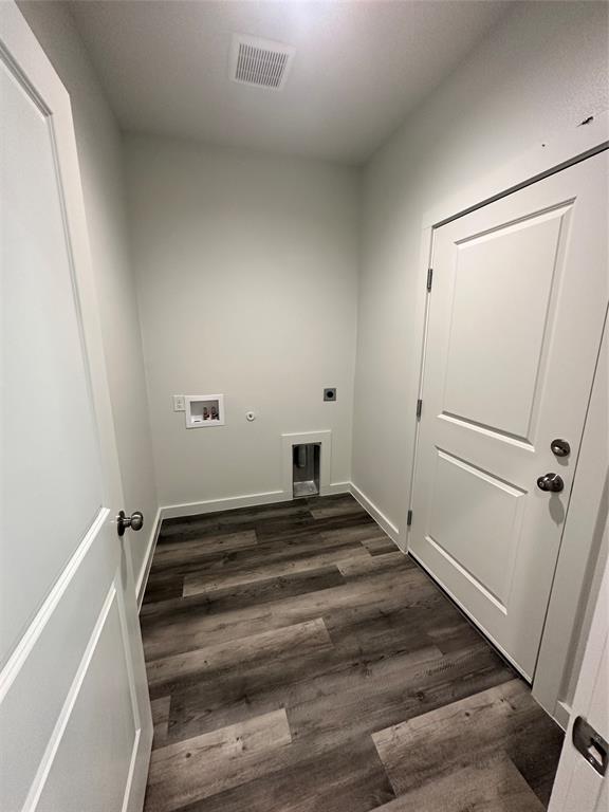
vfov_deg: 102.1
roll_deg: -0.4
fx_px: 328
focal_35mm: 14
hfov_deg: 85.7
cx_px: 304
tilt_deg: -12.3
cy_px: 406
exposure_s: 1/60
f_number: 2.2
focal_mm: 2.22
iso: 200
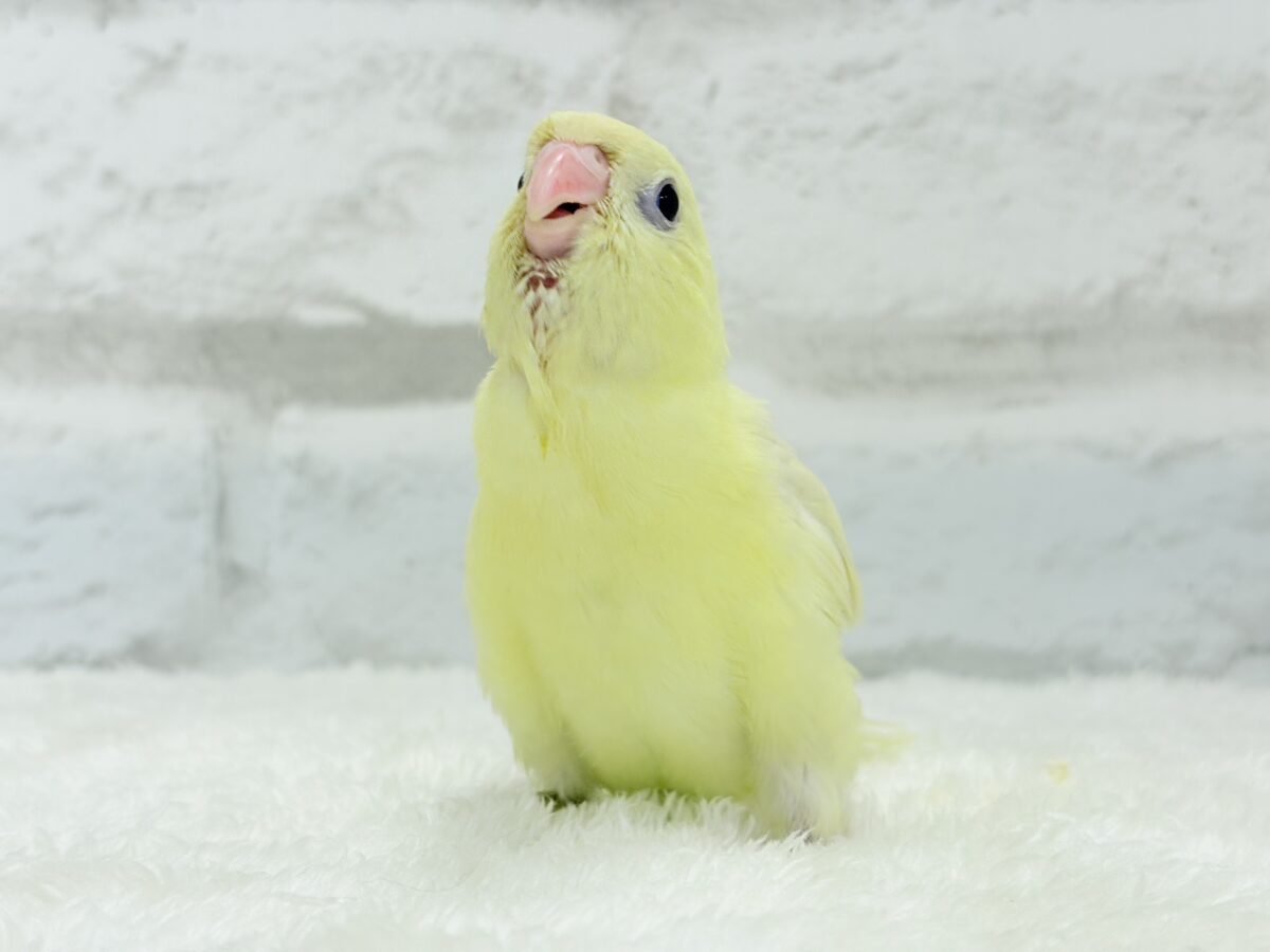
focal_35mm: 52
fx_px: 1908
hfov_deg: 36.8
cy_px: 476
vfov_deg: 28.0
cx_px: 635
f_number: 1.6
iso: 50
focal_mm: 5.96
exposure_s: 1/100
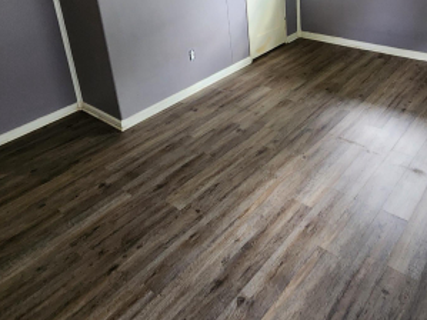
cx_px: 269
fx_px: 358
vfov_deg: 44.3
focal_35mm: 29
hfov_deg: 60.8
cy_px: 37
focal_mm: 2.2
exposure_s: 1/30
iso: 500
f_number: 2.2
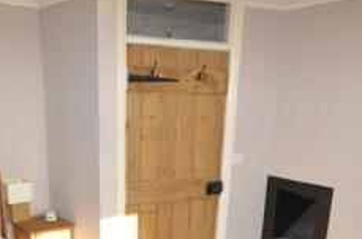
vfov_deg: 29.2
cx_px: 138
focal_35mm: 43
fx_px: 431
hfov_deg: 45.2
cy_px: 231
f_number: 5.6
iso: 200
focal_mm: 10
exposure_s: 1/125
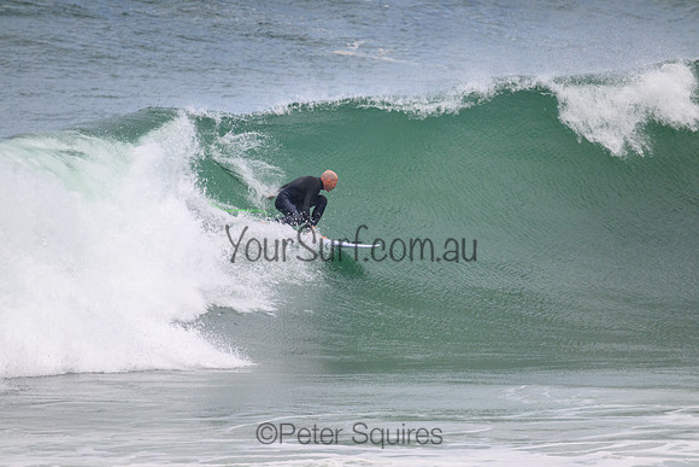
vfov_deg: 1.7
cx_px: 350
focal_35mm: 800
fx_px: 15536
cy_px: 234
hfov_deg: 2.6
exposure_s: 1/2000
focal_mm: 800
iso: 1000
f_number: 11
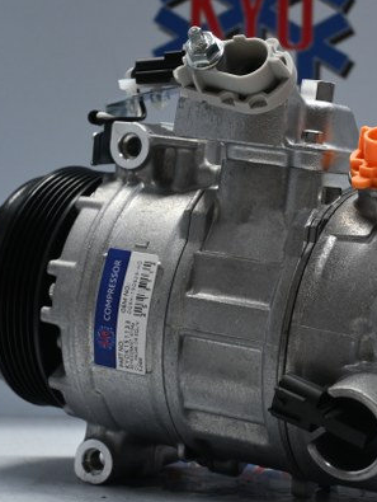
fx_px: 1301
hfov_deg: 16.5
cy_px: 250
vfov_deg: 21.8
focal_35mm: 90
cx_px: 222
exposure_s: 1/60
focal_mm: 41
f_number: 5.6
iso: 1000
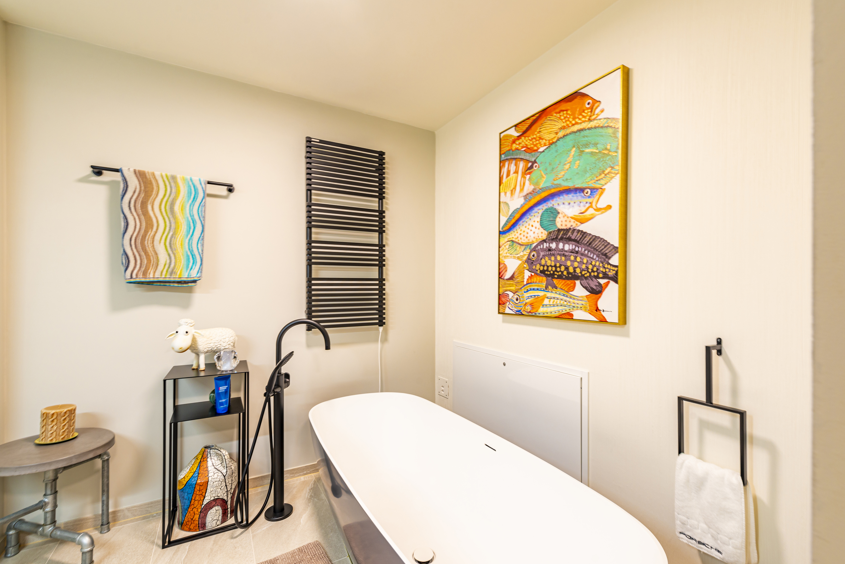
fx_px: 352
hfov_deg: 100.4
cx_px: 428
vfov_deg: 77.4
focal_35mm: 15
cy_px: 291
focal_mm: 14
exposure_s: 1/2.5
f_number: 9
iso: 100
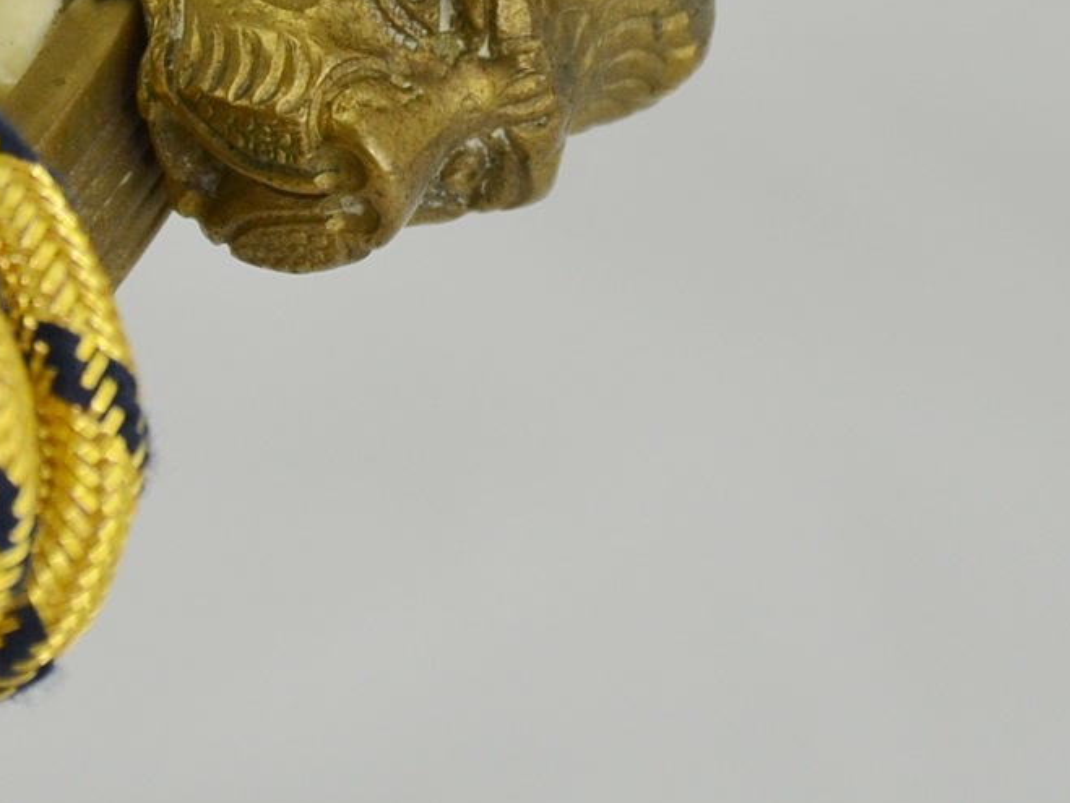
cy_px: -5
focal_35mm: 565
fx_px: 17468
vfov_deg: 2.6
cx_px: 377
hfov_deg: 3.5
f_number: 5.6
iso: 500
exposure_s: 1/250
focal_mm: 105
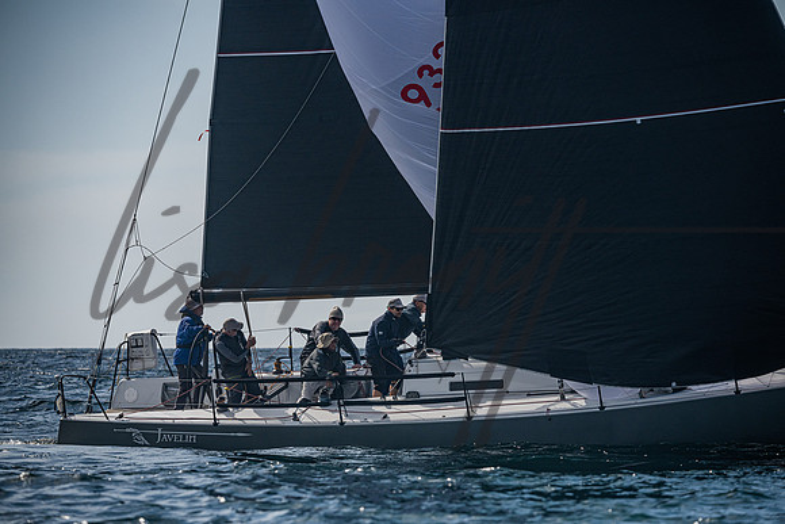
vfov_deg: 6.0
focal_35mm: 230
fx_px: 5016
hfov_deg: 8.9
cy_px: 262
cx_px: 392
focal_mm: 230
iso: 320
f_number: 6.3
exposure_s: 1/5000
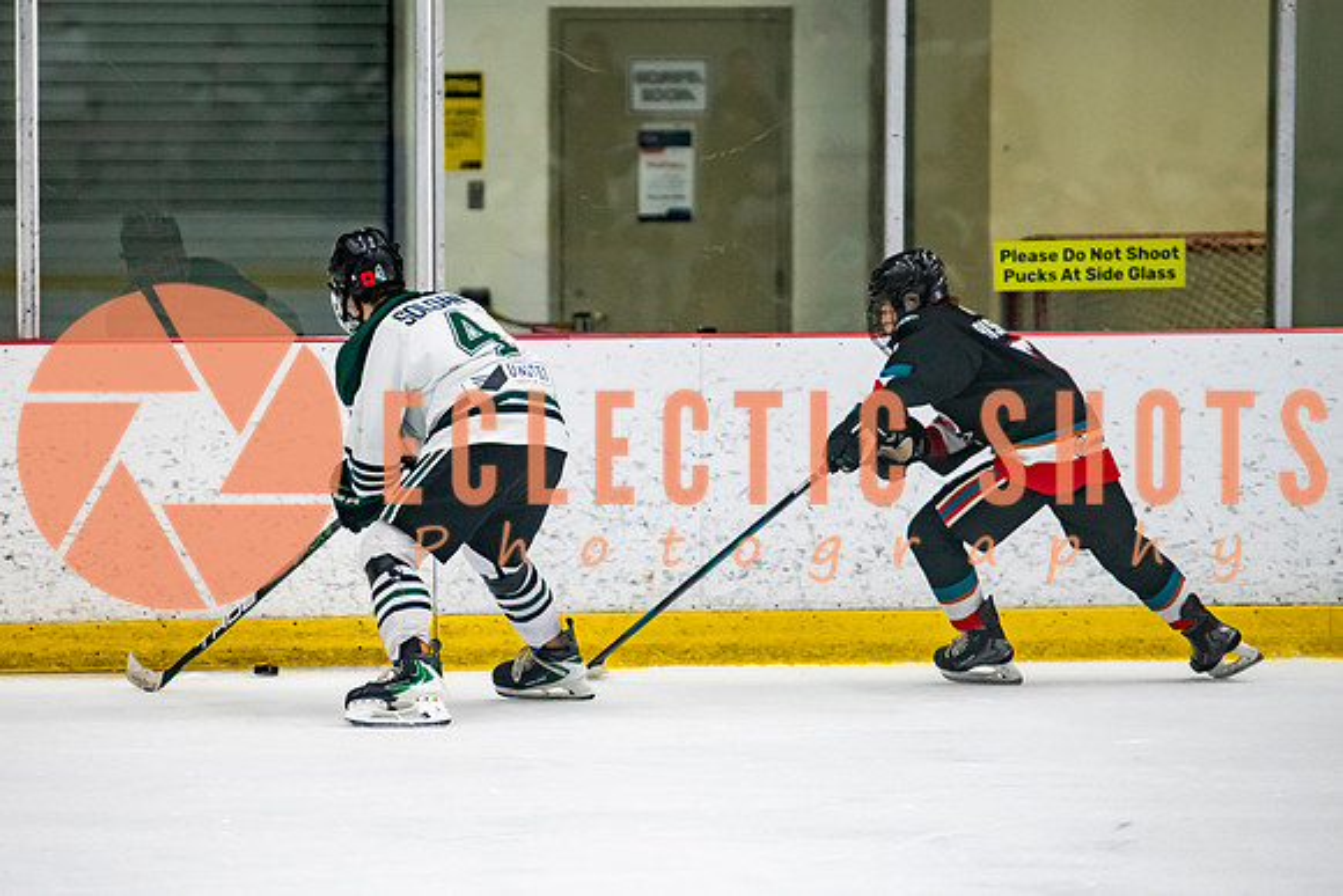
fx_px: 8946
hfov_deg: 8.6
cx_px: 543
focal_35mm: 240
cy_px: 472
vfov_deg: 5.7
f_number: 3.2
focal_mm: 180
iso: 2000
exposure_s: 1/640
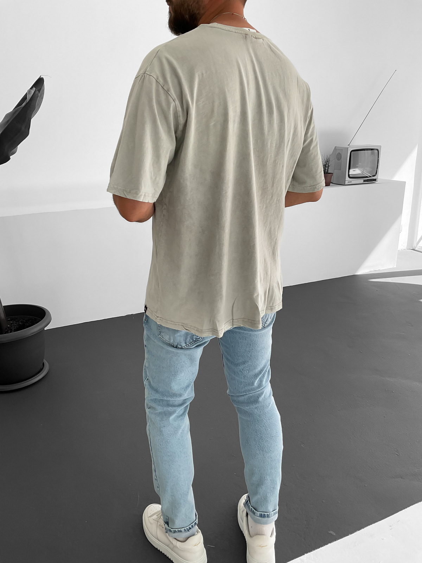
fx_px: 471
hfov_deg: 48.2
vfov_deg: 61.7
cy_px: 282
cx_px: 211
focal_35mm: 29
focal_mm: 3
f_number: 1.8
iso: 16
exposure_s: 1/180
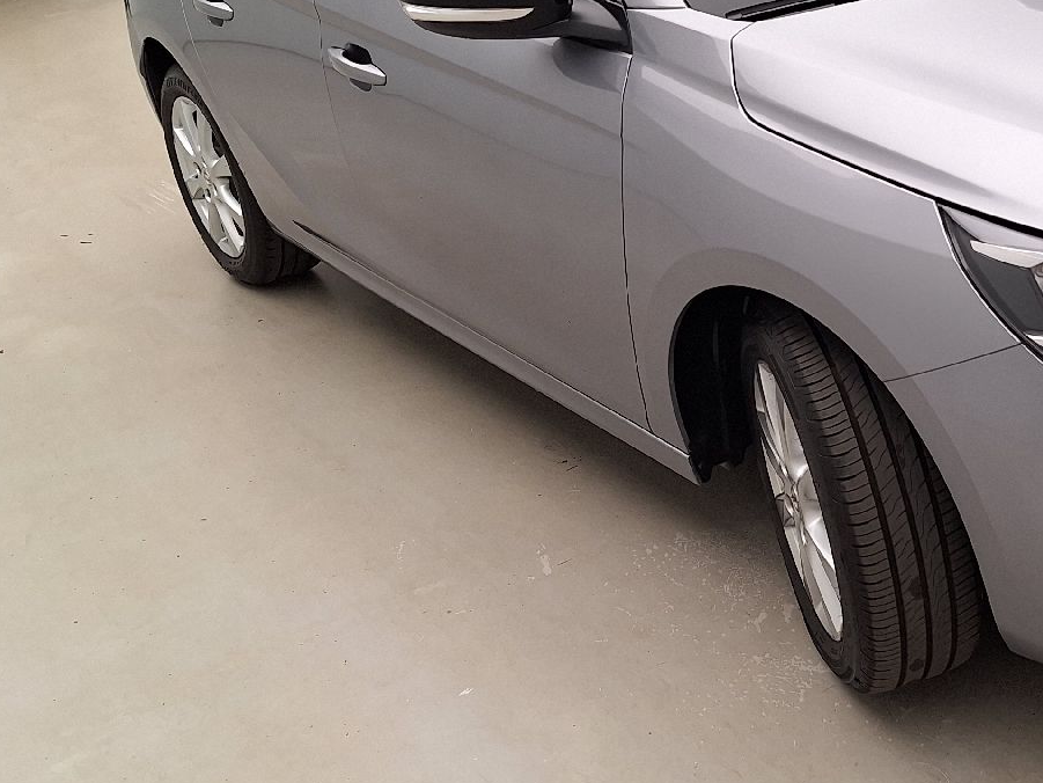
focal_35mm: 49
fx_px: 1477
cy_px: 271
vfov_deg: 29.5
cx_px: 896
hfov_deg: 36.9
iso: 40
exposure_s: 1/100
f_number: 1.8
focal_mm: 5.54
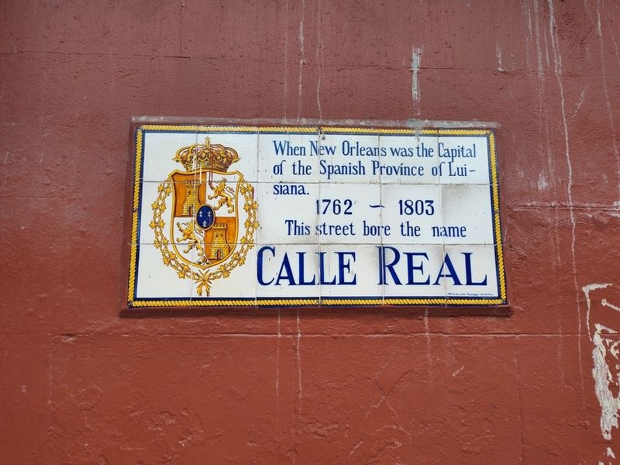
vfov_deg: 58.9
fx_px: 412
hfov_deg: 73.9
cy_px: 232
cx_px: 310
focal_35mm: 23
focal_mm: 5.56
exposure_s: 1/234
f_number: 1.8
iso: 100
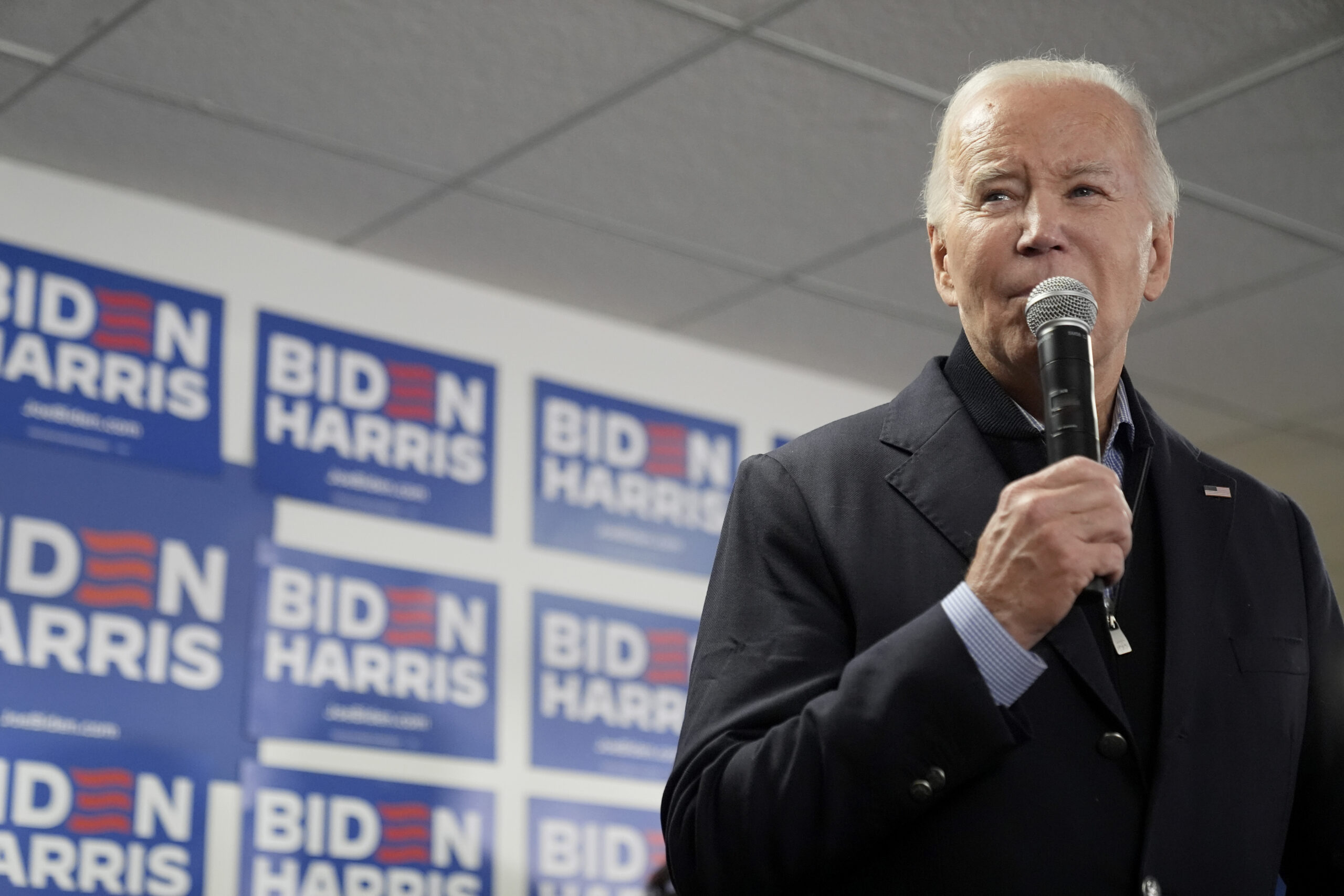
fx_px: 2501
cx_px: 672
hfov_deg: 30.1
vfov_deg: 20.3
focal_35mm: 67
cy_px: 448
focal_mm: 67
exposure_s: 1/640
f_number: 2.8
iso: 4000
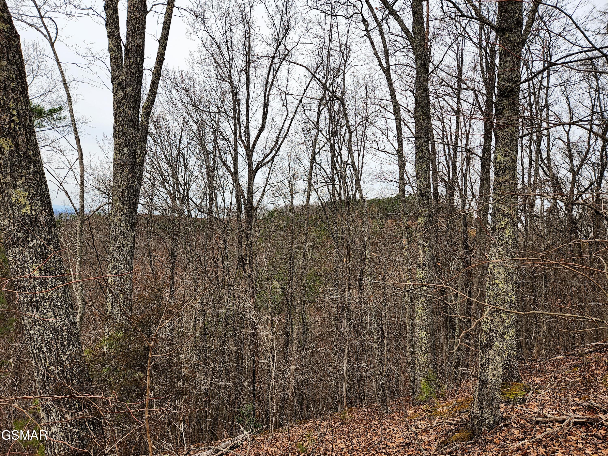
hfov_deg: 73.9
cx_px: 304
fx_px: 404
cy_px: 228
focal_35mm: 23
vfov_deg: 58.9
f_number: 1.8
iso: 20
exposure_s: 1/848
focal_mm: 5.4
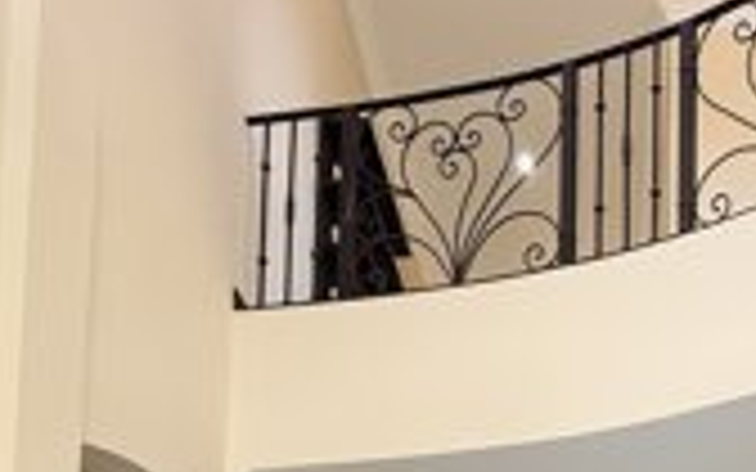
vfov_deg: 18.8
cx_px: 691
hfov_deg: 34.1
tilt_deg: +4.2
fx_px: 1154
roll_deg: -0.6
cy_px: 805
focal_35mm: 56
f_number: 2.2
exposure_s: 1/99
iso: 200
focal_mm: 2.22
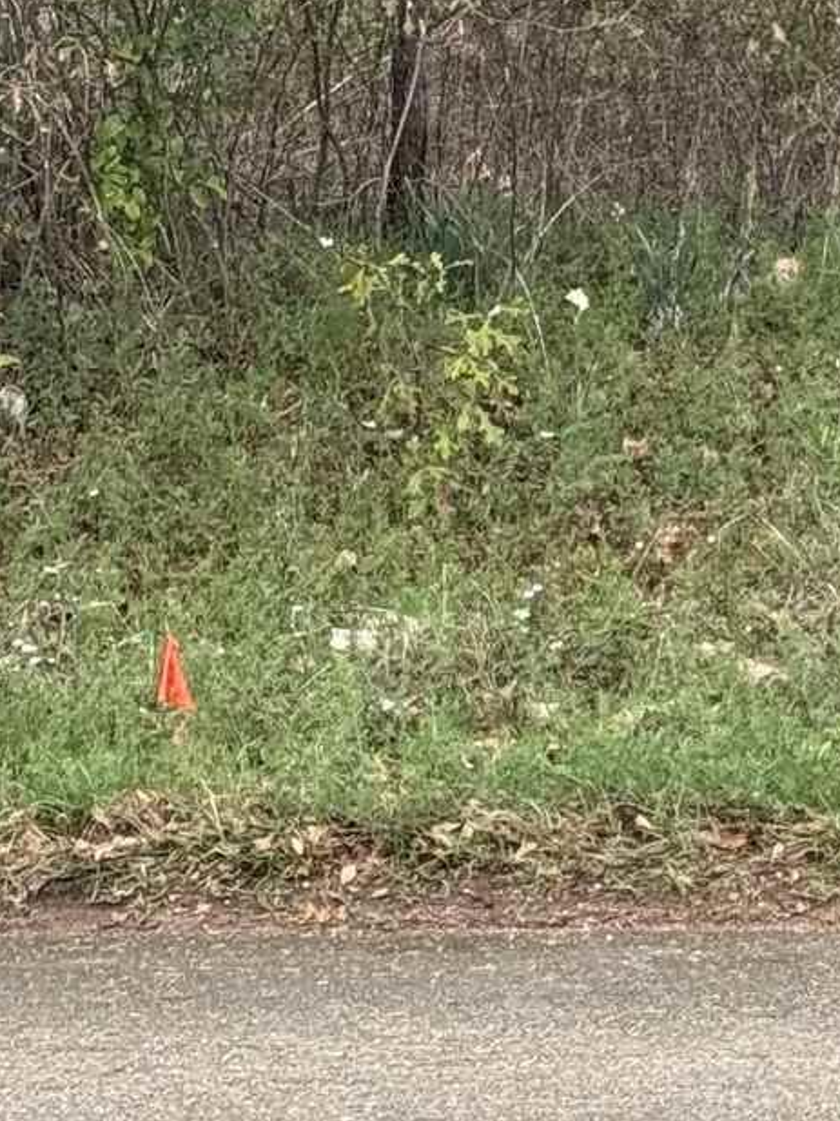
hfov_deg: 8.1
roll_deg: -1.0
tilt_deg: +3.5
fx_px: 5796
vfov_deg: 10.8
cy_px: -241
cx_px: 1359
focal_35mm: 179
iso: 80
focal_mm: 6.76
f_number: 1.78
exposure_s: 1/124
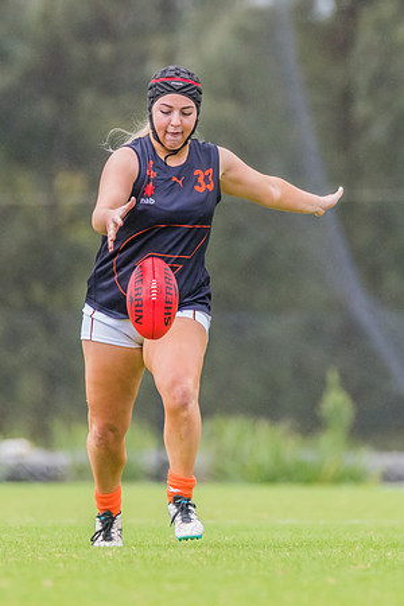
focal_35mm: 1048
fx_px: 17641
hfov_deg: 1.3
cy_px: 222
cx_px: 208
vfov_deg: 2.0
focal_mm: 550
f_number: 6.3
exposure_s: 1/1250
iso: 2000
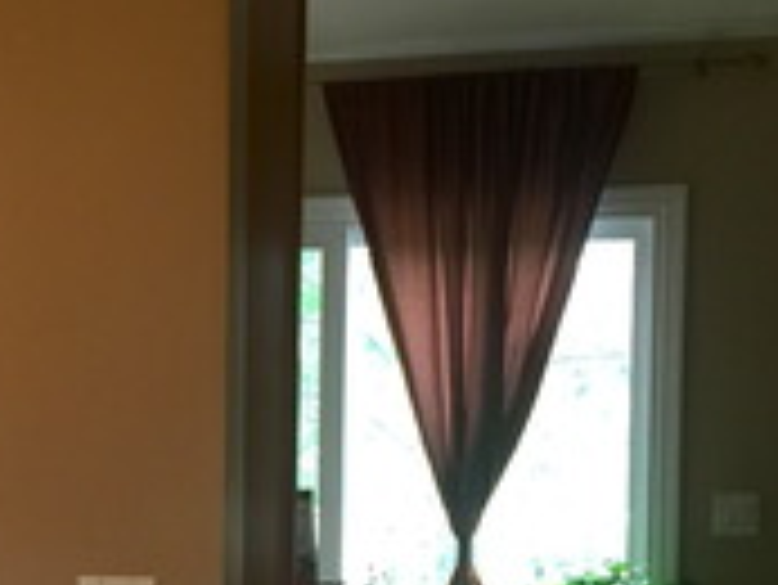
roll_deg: -1.7
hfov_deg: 17.3
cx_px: -211
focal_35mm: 107
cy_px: 518
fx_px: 2407
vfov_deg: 13.7
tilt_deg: -2.6
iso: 32
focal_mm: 4.15
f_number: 2.2
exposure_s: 1/15
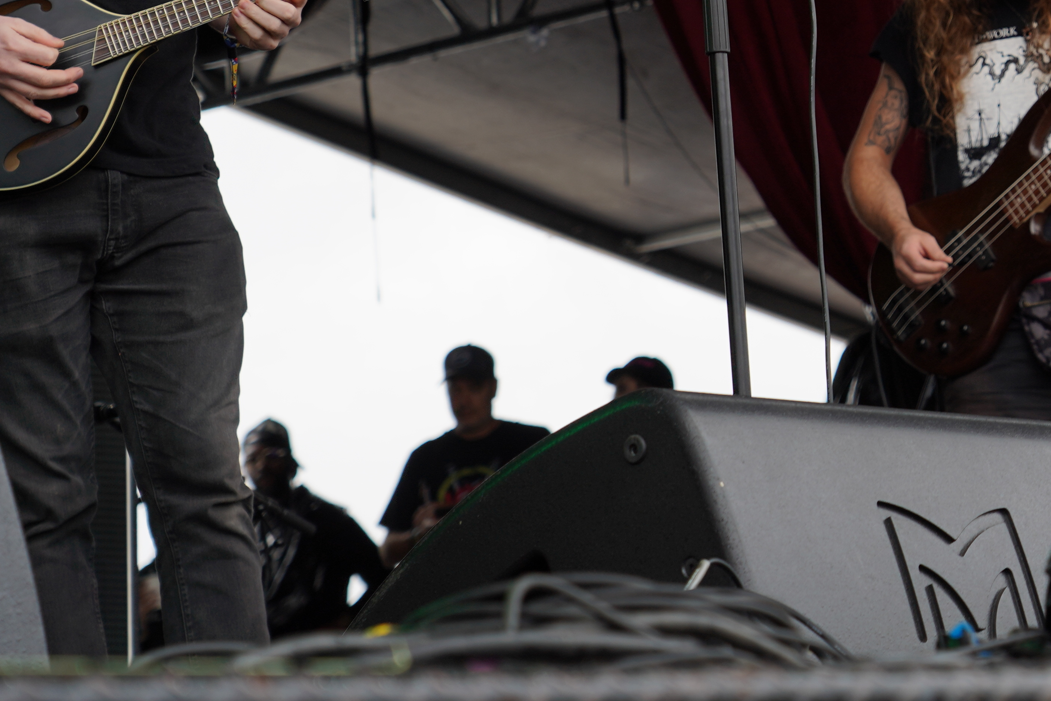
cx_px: 993
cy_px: -20
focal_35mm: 149
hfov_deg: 13.6
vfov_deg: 9.1
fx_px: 4349
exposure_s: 1/160
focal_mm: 70
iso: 100
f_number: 5.6
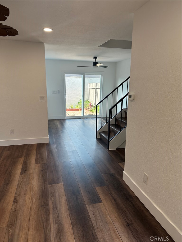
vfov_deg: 71.6
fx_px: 168
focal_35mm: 24
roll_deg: -1.1
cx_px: 91
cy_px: 121
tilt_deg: -11.8
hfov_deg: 56.8
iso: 100
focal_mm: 6.86
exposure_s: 1/134
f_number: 1.78
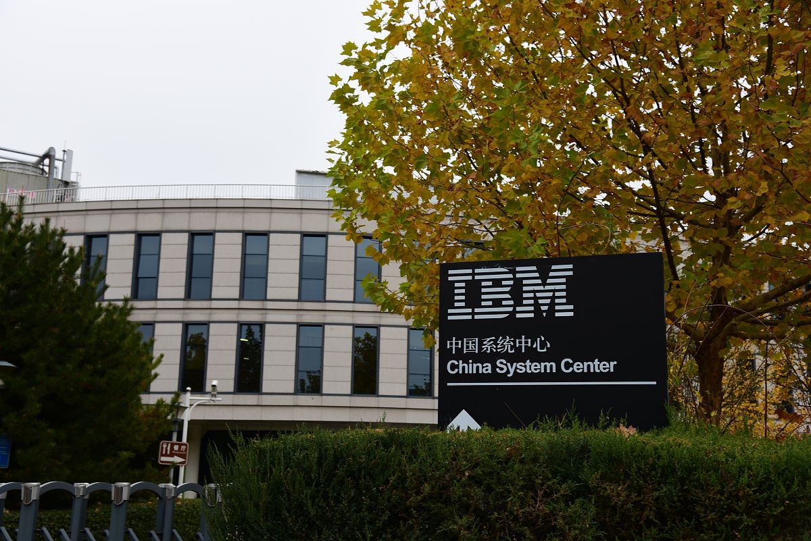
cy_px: 270
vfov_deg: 29.3
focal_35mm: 46
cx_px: 406
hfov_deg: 42.7
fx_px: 1037
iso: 125
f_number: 5.6
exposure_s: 1/15
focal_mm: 46
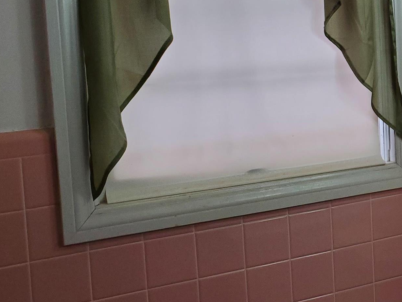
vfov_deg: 22.3
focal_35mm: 65
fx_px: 755
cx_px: 480
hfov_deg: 26.6
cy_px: 61
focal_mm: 4.3
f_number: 2.4
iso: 200
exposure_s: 1/120
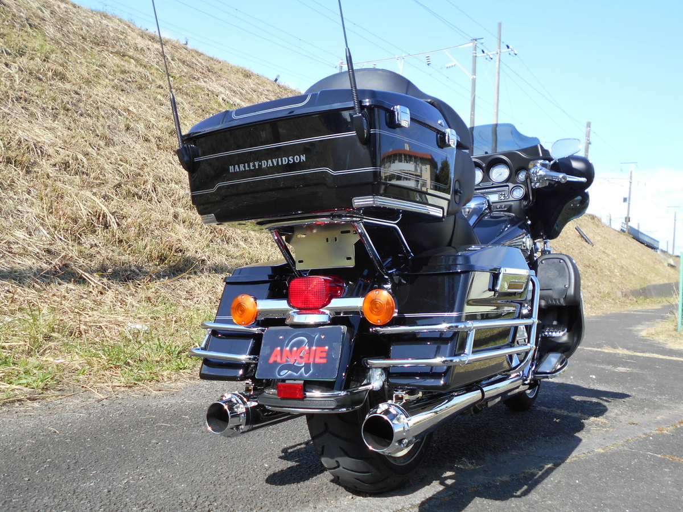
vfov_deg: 41.8
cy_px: 256
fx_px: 671
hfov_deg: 54.0
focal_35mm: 34
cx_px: 342
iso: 80
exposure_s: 1/400
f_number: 3.6
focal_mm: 5.8
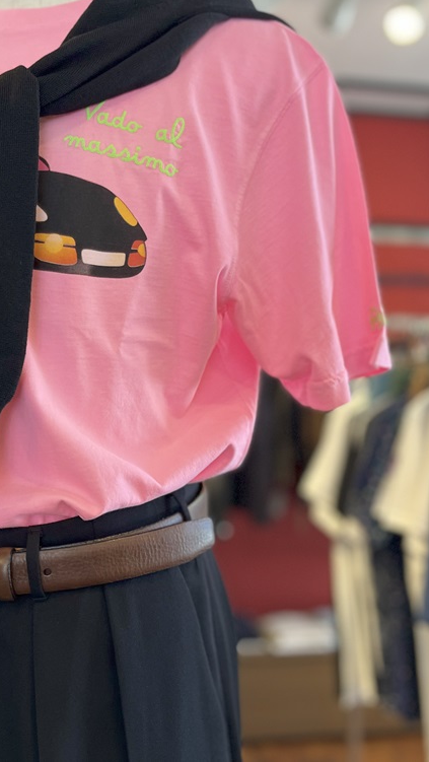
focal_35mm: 38
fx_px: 768
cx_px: 197
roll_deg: +0.2
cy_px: 379
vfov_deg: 52.8
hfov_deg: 31.2
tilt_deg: +2.9
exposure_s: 1/120
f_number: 1.6
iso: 100
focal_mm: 5.1
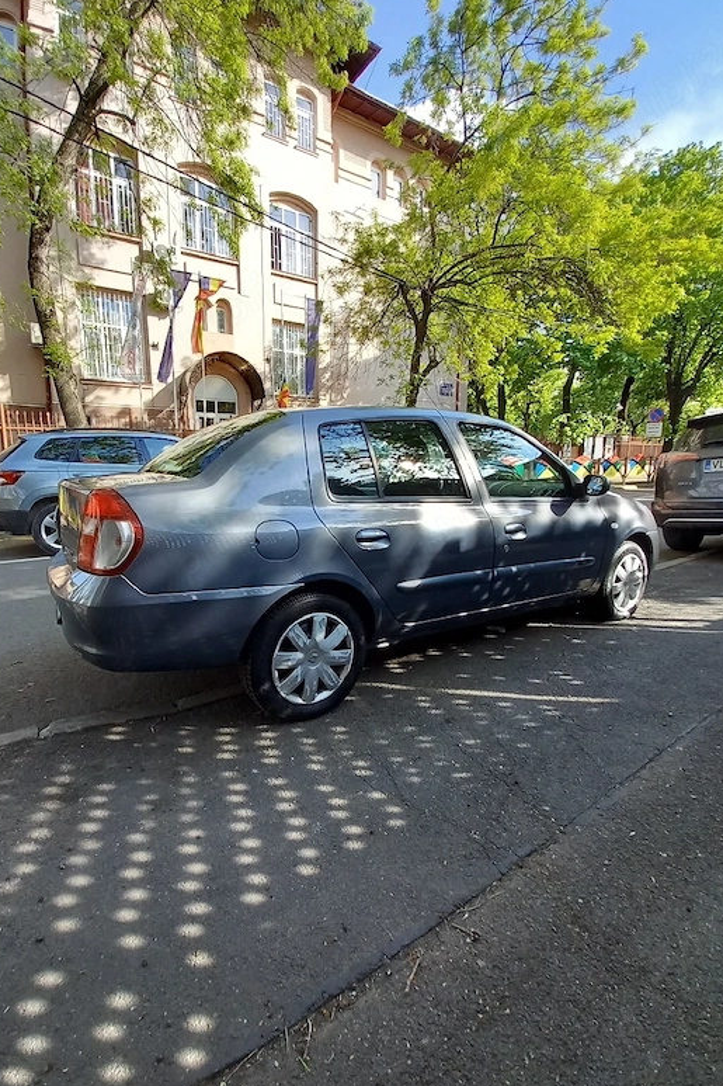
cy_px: 542
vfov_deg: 104.3
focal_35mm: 14
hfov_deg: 80.9
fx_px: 422
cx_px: 321
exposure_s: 1/139
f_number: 2.2
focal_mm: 1.13
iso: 50
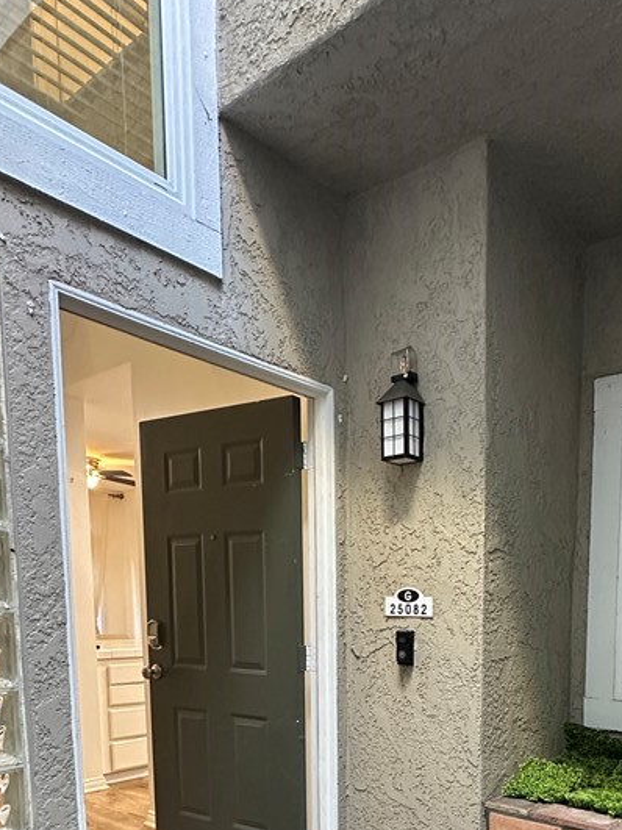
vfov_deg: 59.5
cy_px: 678
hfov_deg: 48.9
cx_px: 483
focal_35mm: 27
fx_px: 647
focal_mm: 2.22
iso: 500
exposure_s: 1/60
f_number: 2.2
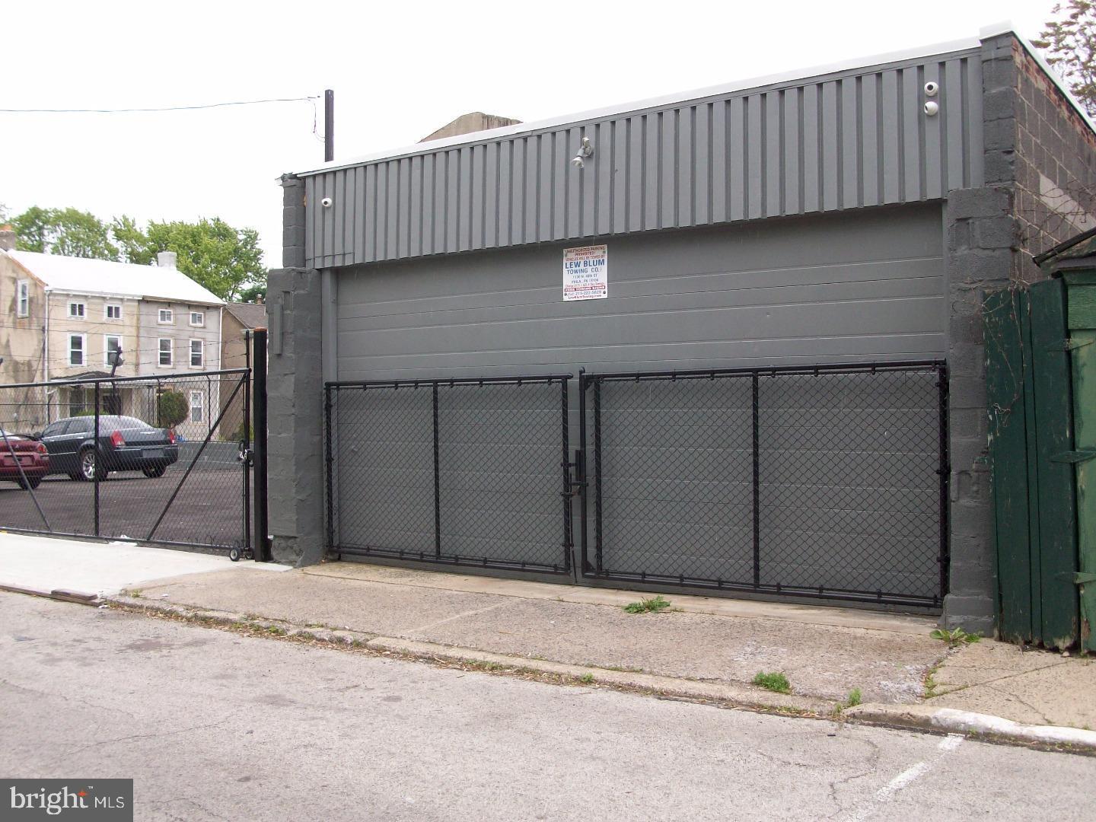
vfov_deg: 41.8
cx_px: 548
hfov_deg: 54.0
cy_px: 411
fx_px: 1076
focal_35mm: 34
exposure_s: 1/278
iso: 64
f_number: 2.8
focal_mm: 5.7
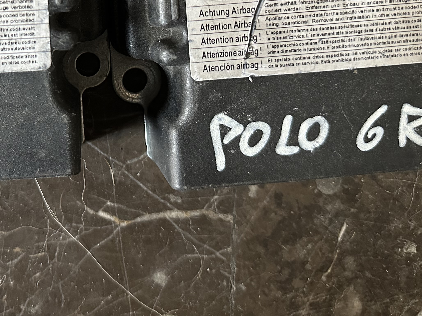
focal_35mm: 47
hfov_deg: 38.6
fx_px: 573
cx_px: 72
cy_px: 7
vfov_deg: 29.1
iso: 640
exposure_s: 1/60
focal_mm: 6.86
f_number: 1.78
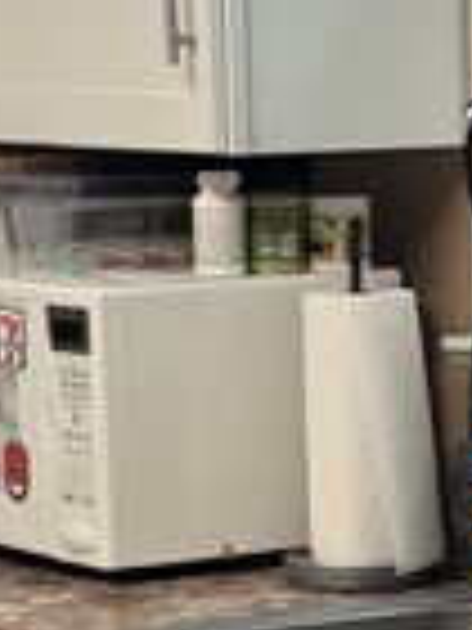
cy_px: 675
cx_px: 468
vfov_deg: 11.1
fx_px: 3200
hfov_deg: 8.4
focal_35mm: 176
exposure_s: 1/169
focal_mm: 6.76
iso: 200
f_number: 1.78
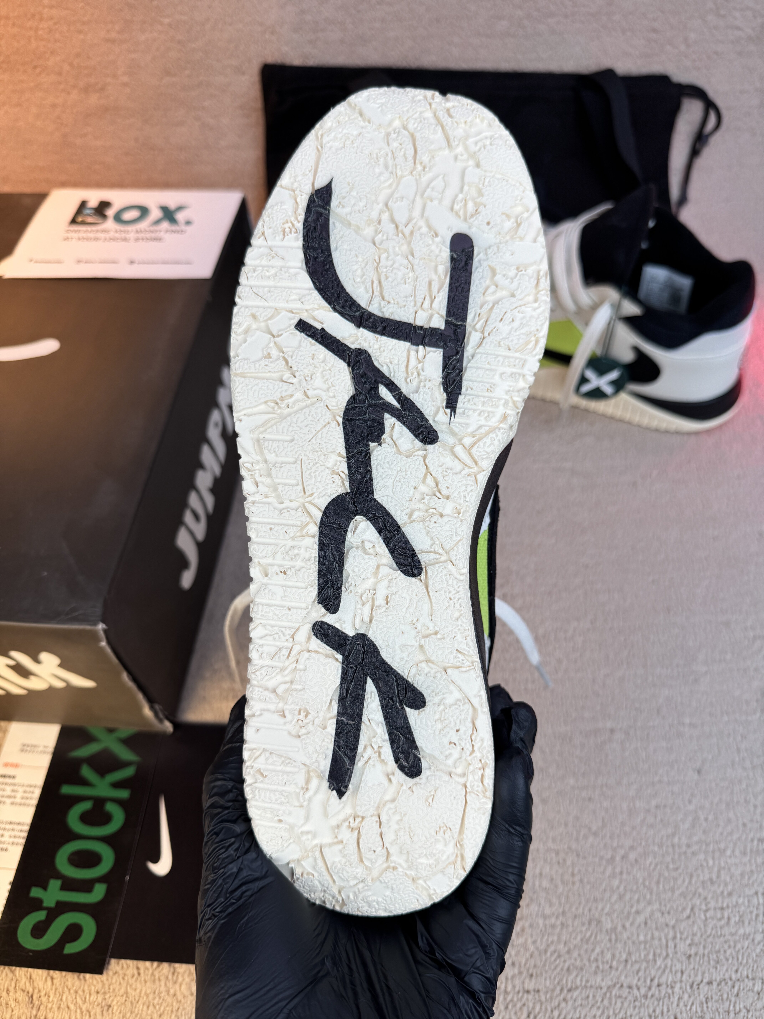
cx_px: 382
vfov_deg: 71.6
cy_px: 510
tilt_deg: -54.5
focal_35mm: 24
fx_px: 706
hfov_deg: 56.8
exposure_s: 1/1076
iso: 80
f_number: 1.78
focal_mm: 6.76
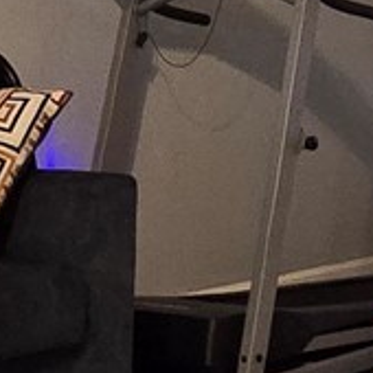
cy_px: -149
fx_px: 1317
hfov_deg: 15.0
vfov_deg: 15.2
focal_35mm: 108
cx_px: 546
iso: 640
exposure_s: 1/60
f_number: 2.2
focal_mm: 2.2
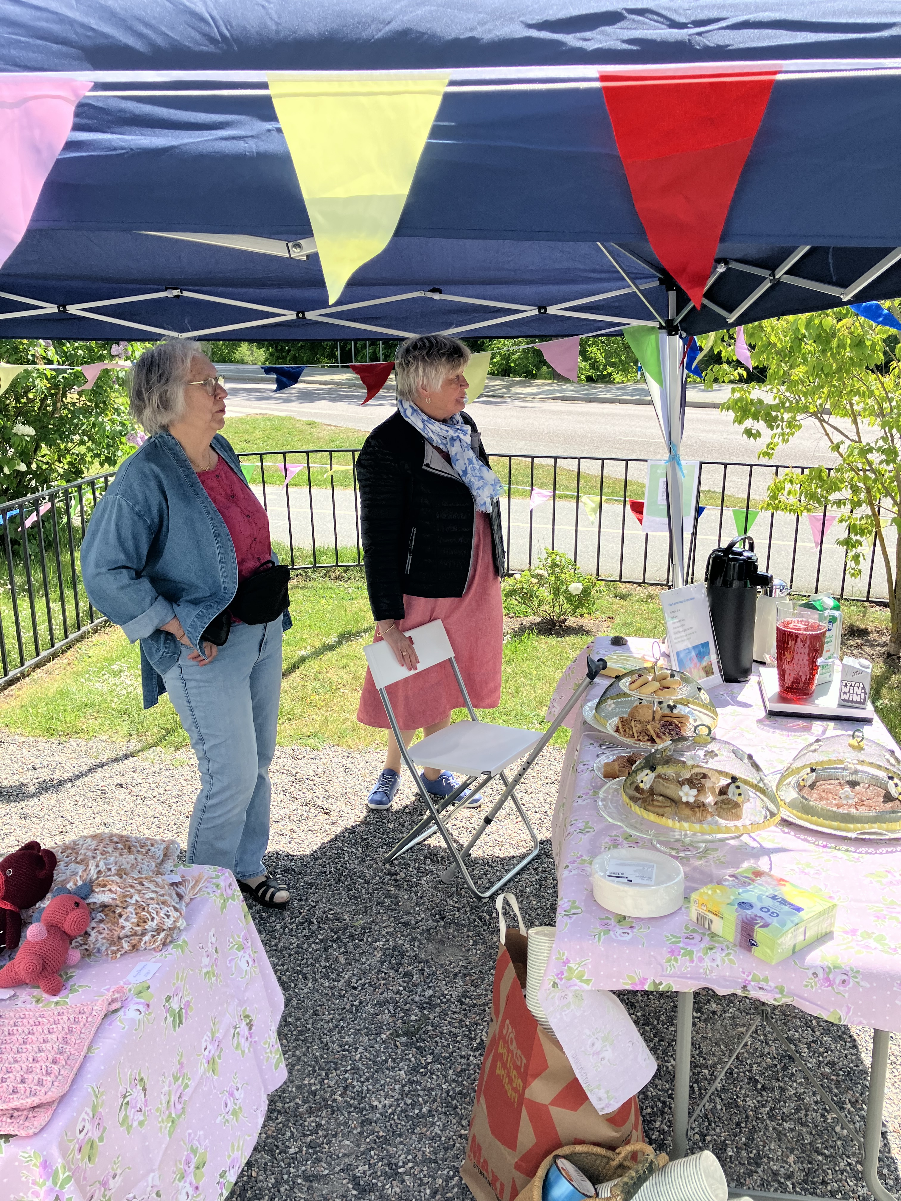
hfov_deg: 49.7
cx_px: 450
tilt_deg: -16.5
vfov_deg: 63.4
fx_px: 972
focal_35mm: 28
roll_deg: +0.3
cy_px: 600
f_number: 1.8
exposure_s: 1/899
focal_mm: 3.99
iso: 32
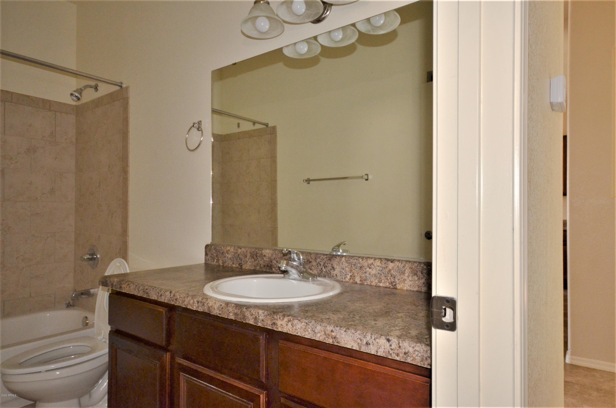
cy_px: 204
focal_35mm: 21
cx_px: 308
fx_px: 359
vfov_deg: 59.3
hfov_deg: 81.3
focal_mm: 14
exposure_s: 1/60
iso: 800
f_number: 4.8
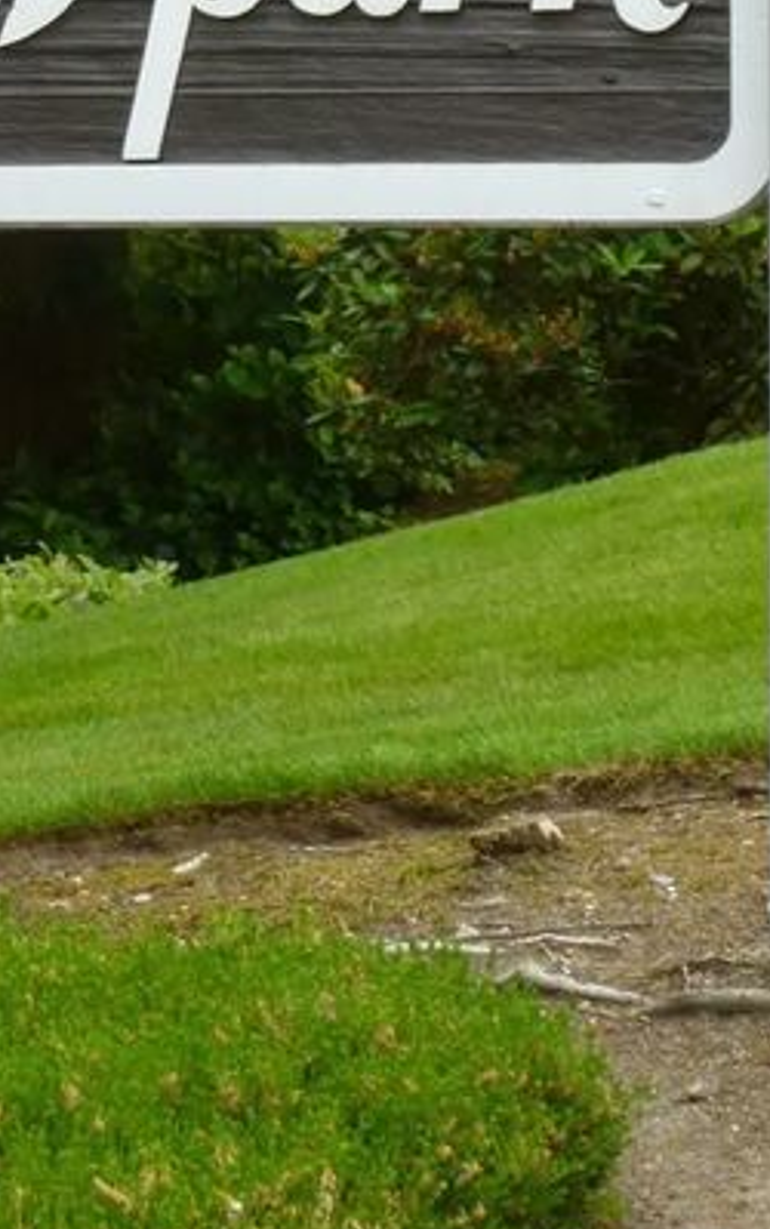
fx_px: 8748
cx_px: -108
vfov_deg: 8.0
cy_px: 234
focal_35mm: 261
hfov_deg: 5.0
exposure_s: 1/160
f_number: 4.7
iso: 100
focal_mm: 17.1
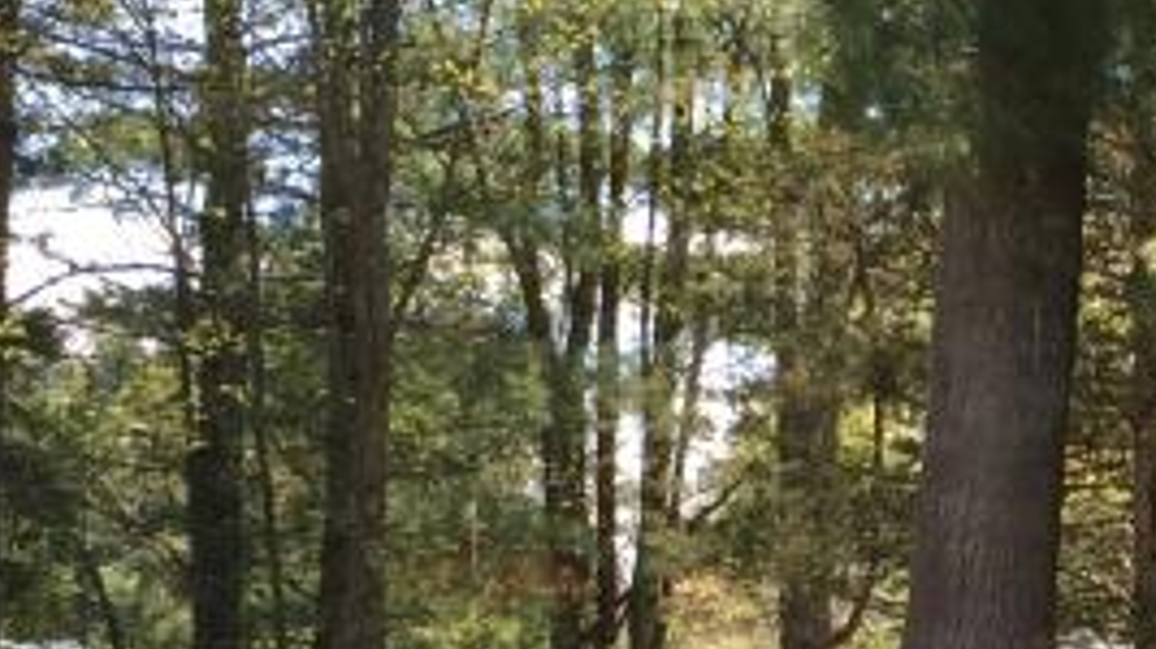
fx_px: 3708
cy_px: 549
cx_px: 1429
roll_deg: +0.4
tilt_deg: +1.3
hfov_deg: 16.9
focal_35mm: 121
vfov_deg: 10.0
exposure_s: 1/366
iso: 32
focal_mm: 4.15
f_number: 2.2
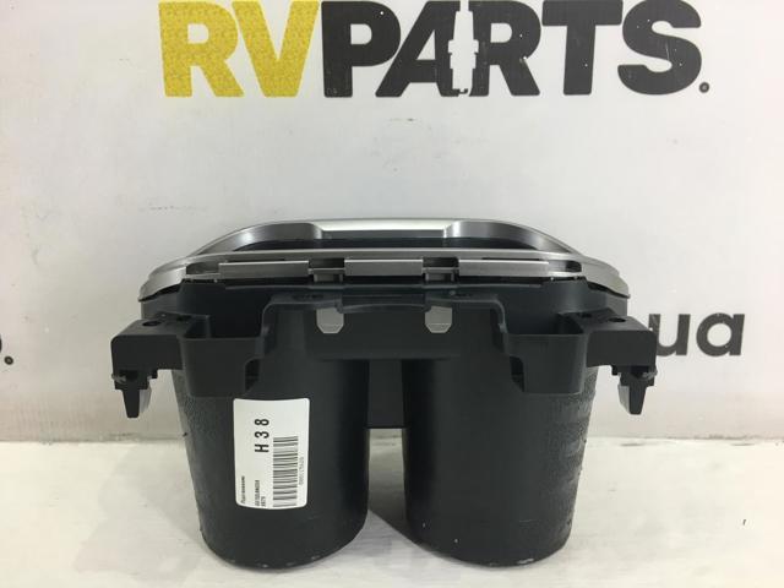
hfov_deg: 61.7
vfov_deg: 48.2
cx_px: 392
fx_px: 657
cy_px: 294
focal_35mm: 29
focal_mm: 4.15
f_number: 2.2
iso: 25
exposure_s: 1/33
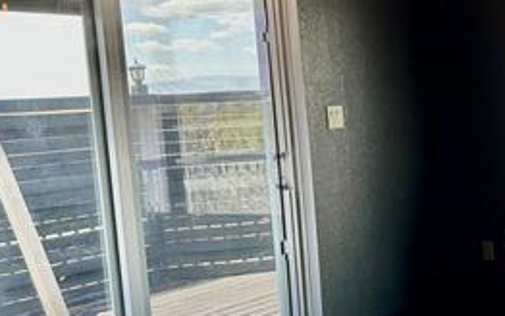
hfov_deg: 30.1
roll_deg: +3.8
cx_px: 532
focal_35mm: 62
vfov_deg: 21.0
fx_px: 854
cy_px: 182
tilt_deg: -6.7
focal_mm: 6.86
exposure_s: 1/279
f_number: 1.78
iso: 80
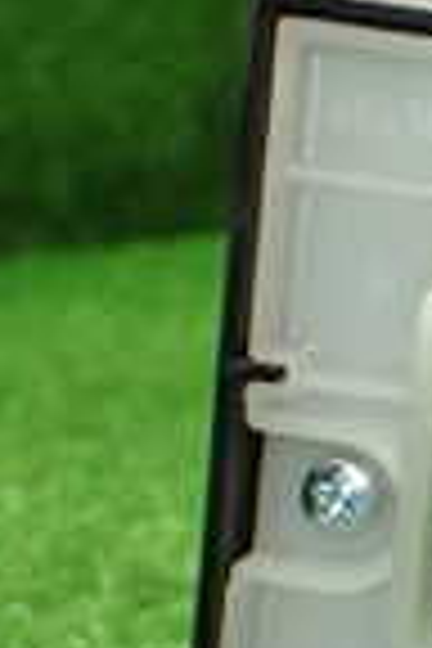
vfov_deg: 15.7
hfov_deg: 9.4
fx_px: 2340
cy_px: 464
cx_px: 1022
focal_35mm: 130
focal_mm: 5.4
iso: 640
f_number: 2.3
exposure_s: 1/125
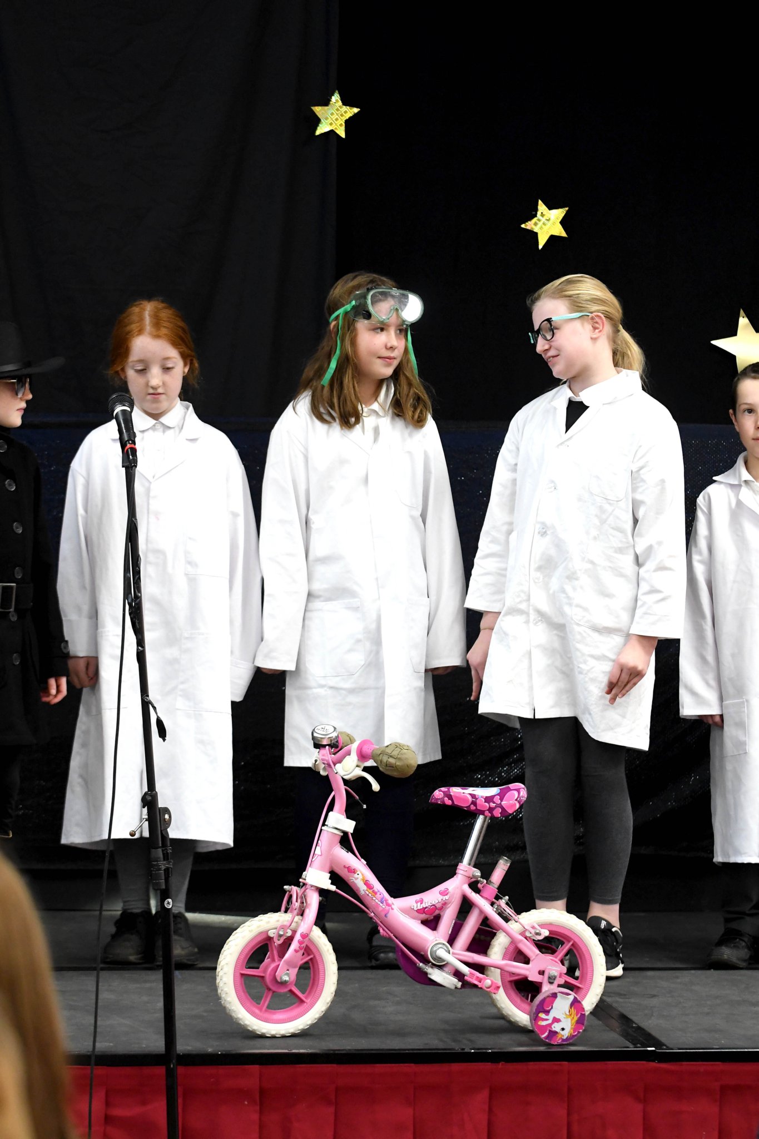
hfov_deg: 11.1
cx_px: 380
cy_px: 570
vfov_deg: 16.7
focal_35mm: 123
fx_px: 3890
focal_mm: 82
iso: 2000
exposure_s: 1/125
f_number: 7.1
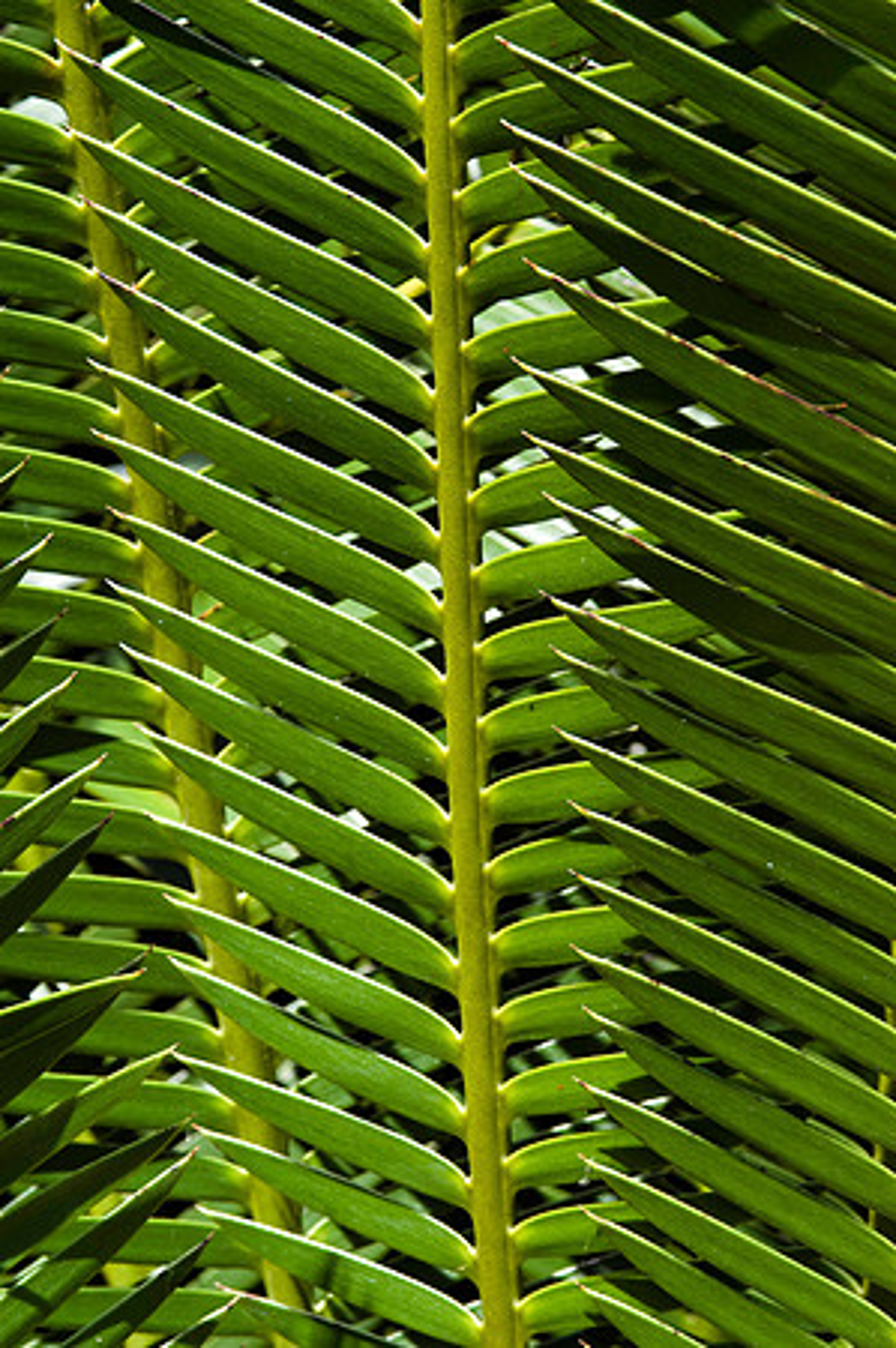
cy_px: 674
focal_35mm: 158
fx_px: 5893
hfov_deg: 8.7
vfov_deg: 13.1
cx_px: 448
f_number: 11
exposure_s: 1/80
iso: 200
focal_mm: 105
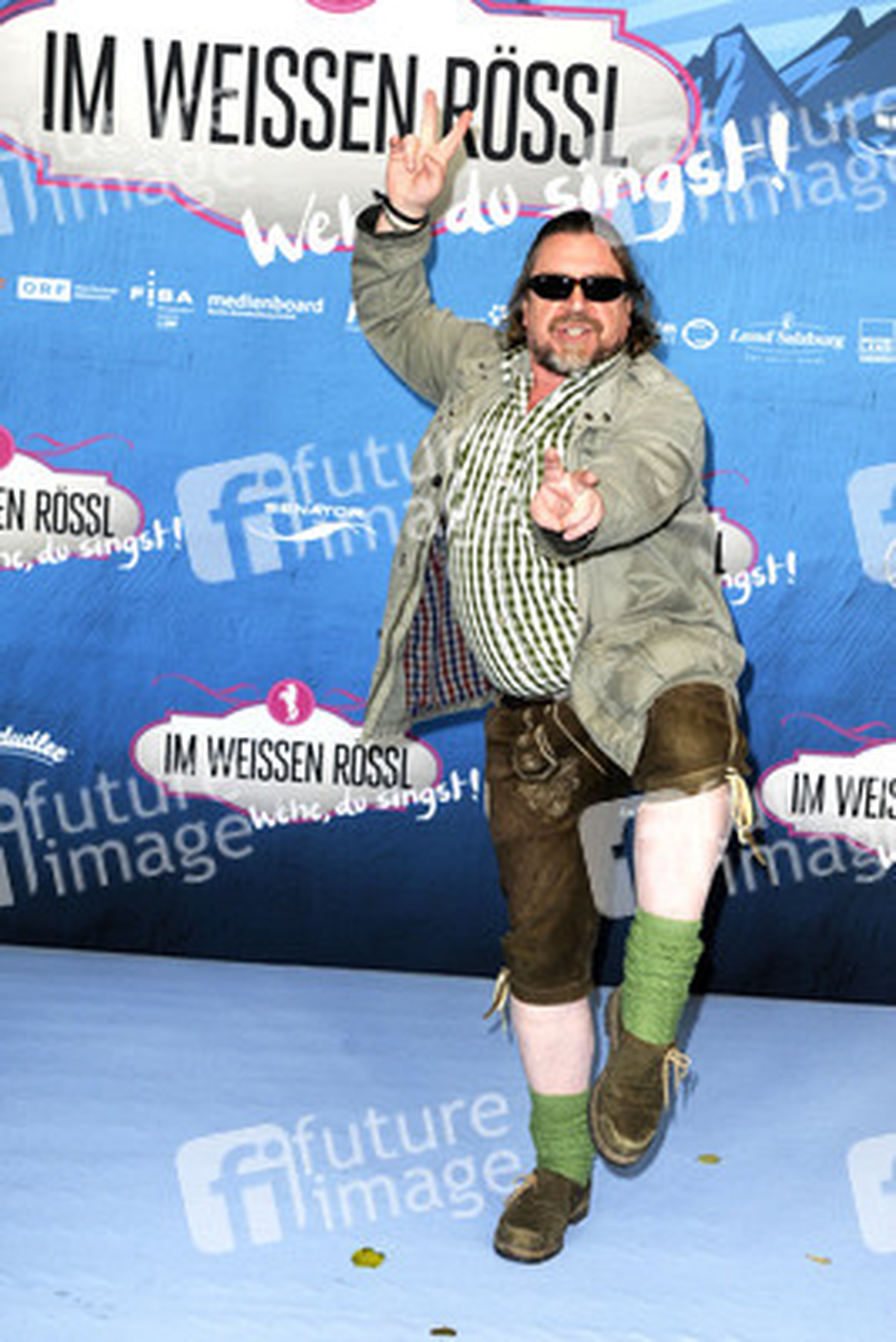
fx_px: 2462
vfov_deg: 30.5
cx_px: 448
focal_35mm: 66
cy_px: 671
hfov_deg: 20.6
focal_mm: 66
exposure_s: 1/200
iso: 1000
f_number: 5
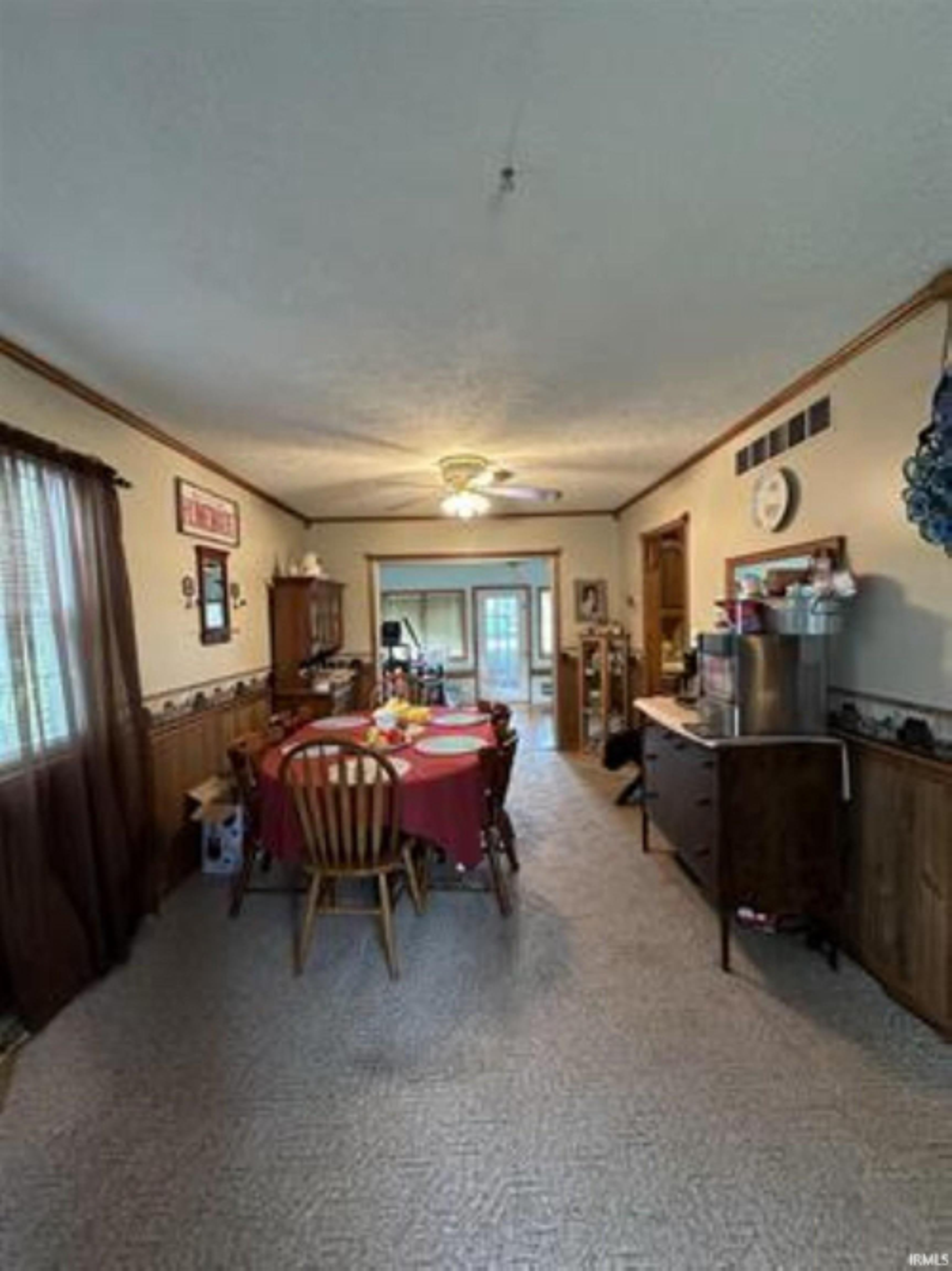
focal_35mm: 14
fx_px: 514
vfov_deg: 102.1
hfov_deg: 85.7
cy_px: 636
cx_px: 476
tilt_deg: -0.9
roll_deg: +1.5
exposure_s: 1/60
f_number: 2.2
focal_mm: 2.22
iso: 400
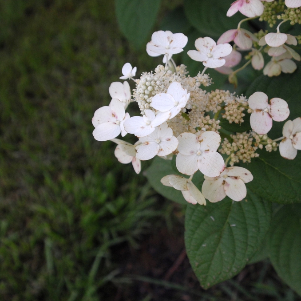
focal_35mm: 54
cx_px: 227
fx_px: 531
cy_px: 152
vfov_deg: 31.6
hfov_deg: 31.1
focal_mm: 28
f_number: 5
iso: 400
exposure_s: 1/100
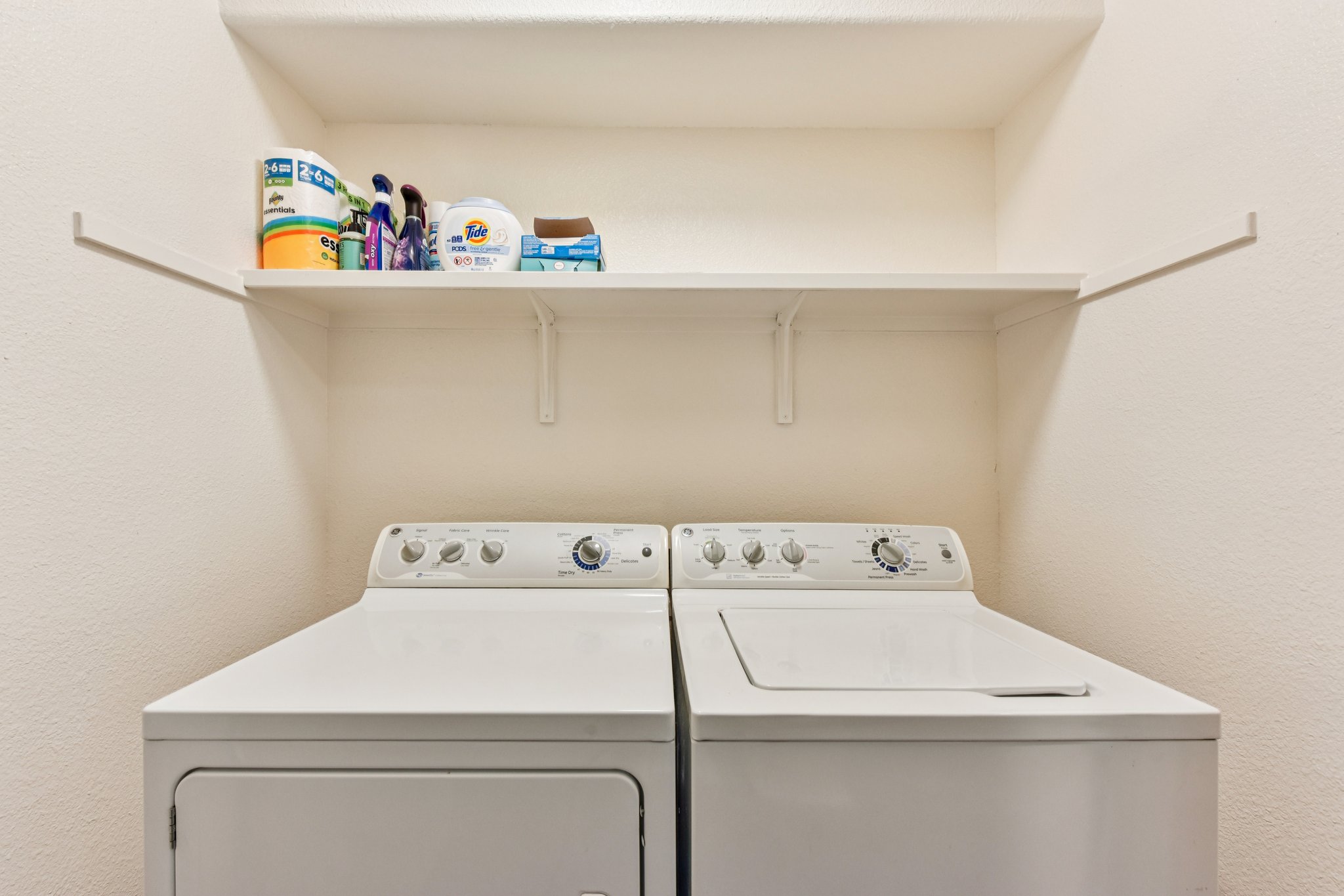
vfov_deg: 81.2
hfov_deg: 104.3
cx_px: 672
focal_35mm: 14
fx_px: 523
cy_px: 448
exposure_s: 1/25
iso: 800
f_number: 8
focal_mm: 14
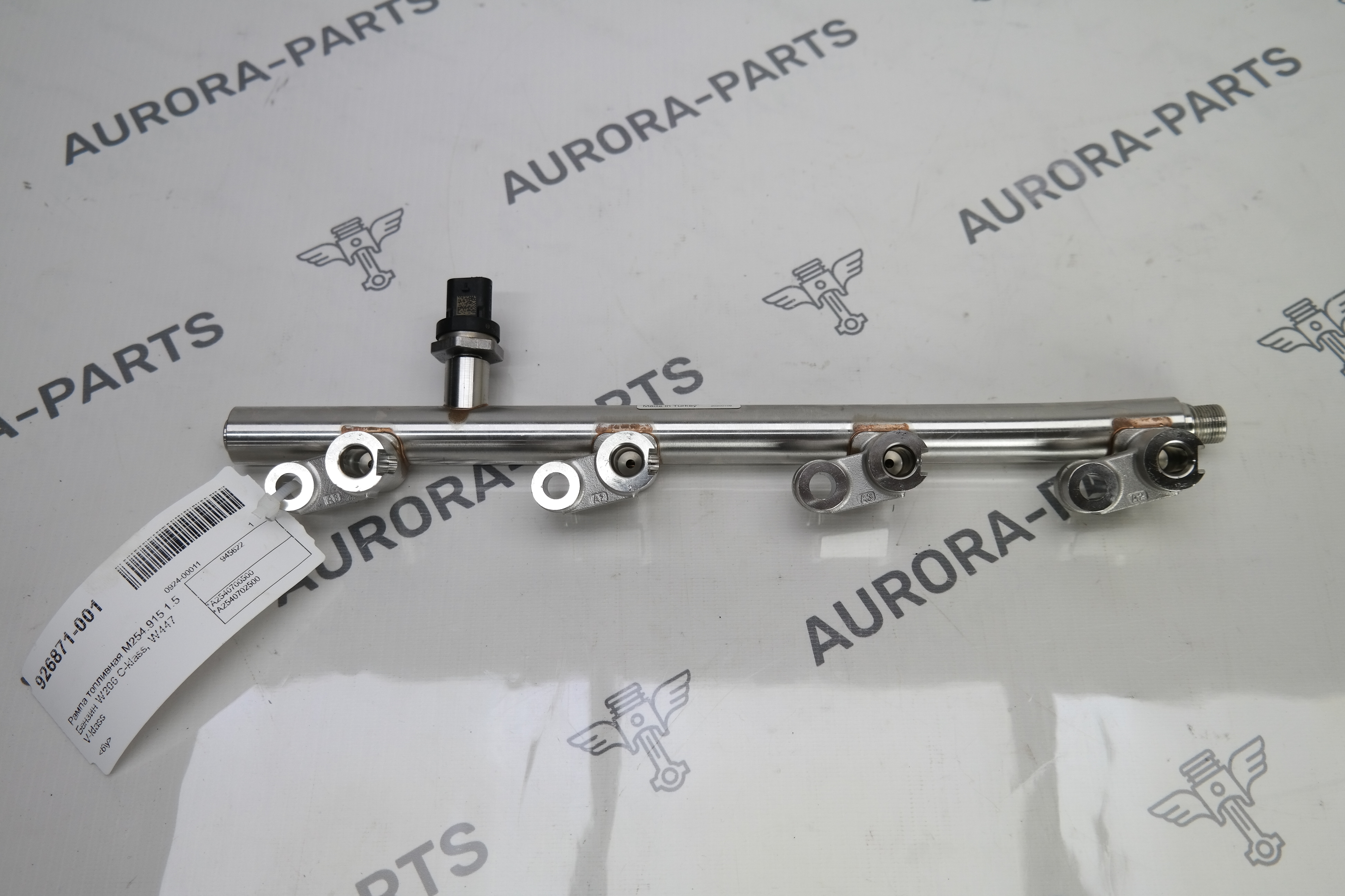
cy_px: 448
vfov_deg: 43.6
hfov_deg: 61.9
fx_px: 1121
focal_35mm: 30
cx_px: 672
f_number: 4
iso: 100
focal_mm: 20
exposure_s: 1/100
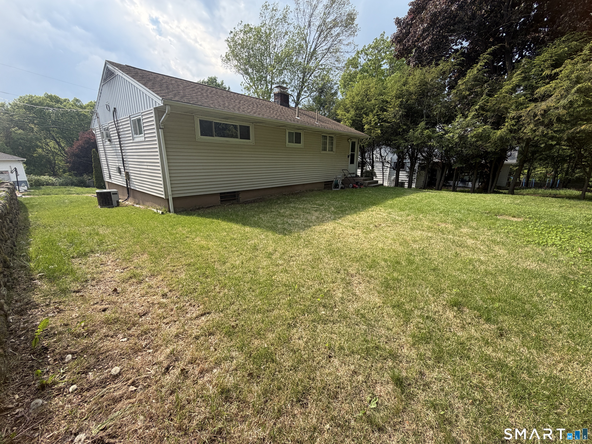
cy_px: 222
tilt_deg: -15.8
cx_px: 296
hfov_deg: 102.1
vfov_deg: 85.7
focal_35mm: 14
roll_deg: -0.3
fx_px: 239
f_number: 2.2
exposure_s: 1/502
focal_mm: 2.22
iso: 50
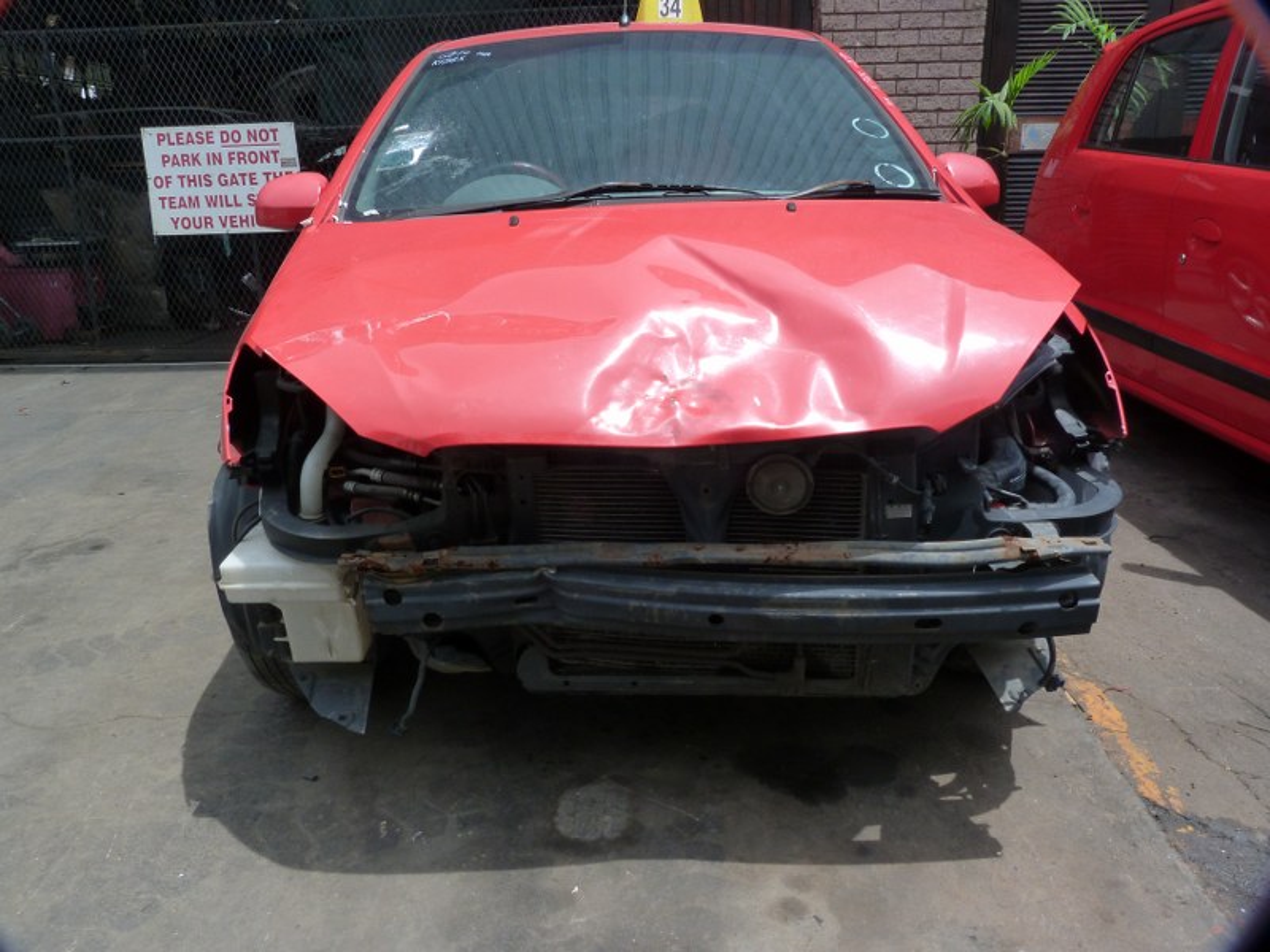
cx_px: 635
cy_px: 476
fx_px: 917
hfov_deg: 69.4
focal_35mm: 25
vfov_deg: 54.9
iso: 125
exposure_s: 1/200
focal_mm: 4.5
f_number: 5.6
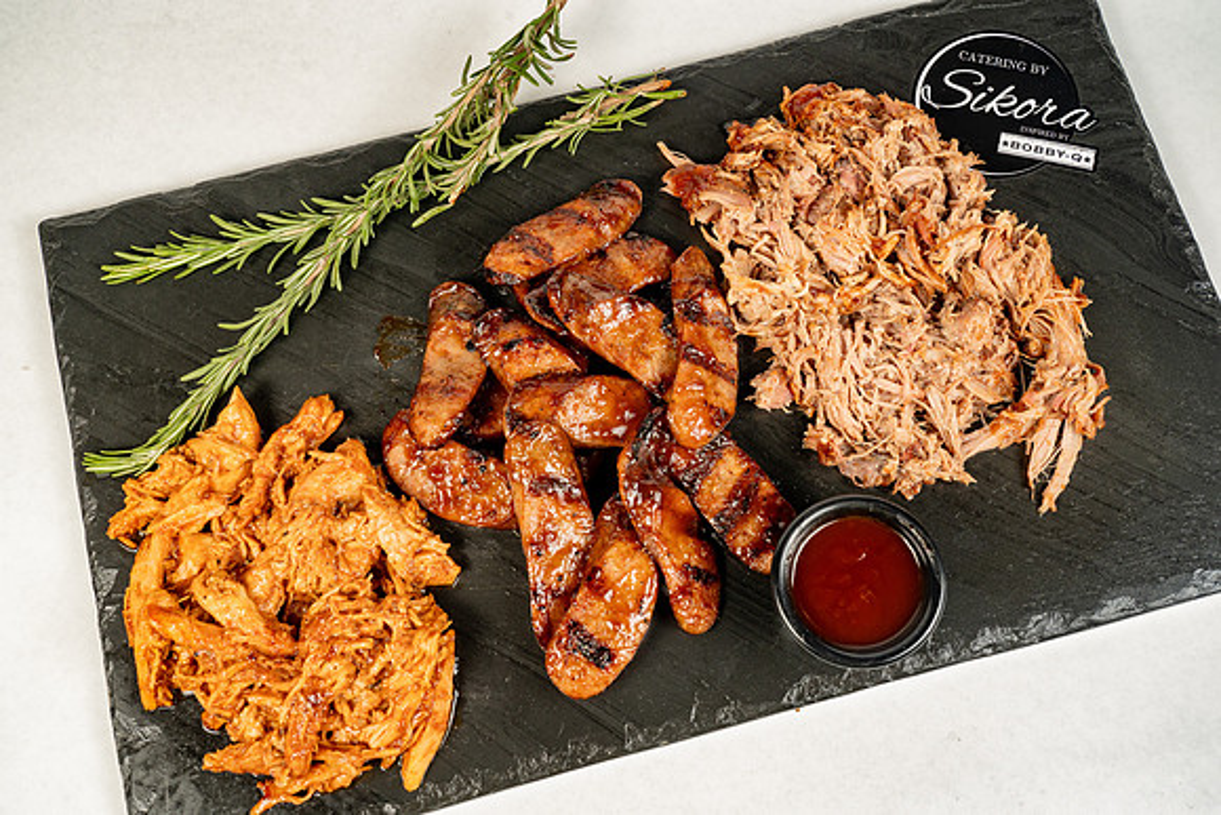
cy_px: 408
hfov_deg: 49.5
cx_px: 610
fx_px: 1323
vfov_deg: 34.2
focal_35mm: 39
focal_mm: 39
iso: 800
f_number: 11
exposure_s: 1/200
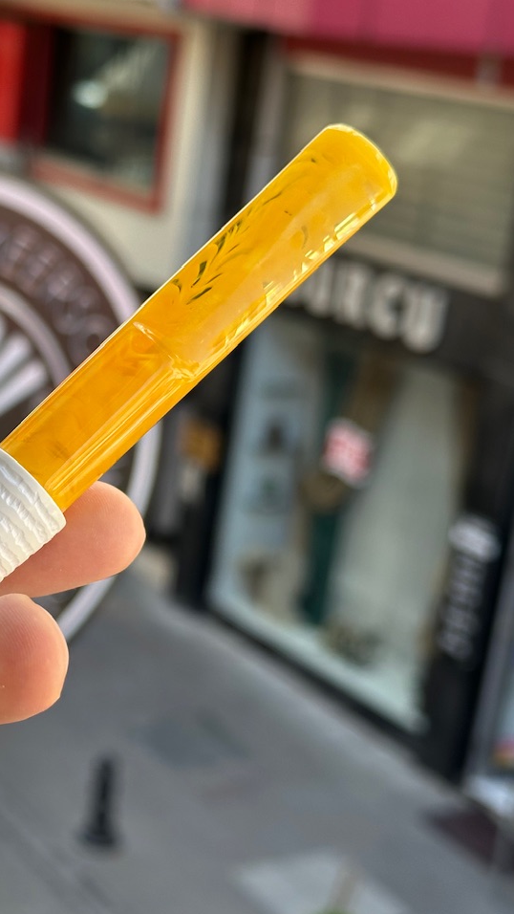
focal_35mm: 70
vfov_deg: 30.1
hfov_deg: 16.8
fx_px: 1695
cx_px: -17
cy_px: 458
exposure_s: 1/422
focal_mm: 6.86
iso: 64
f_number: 1.78
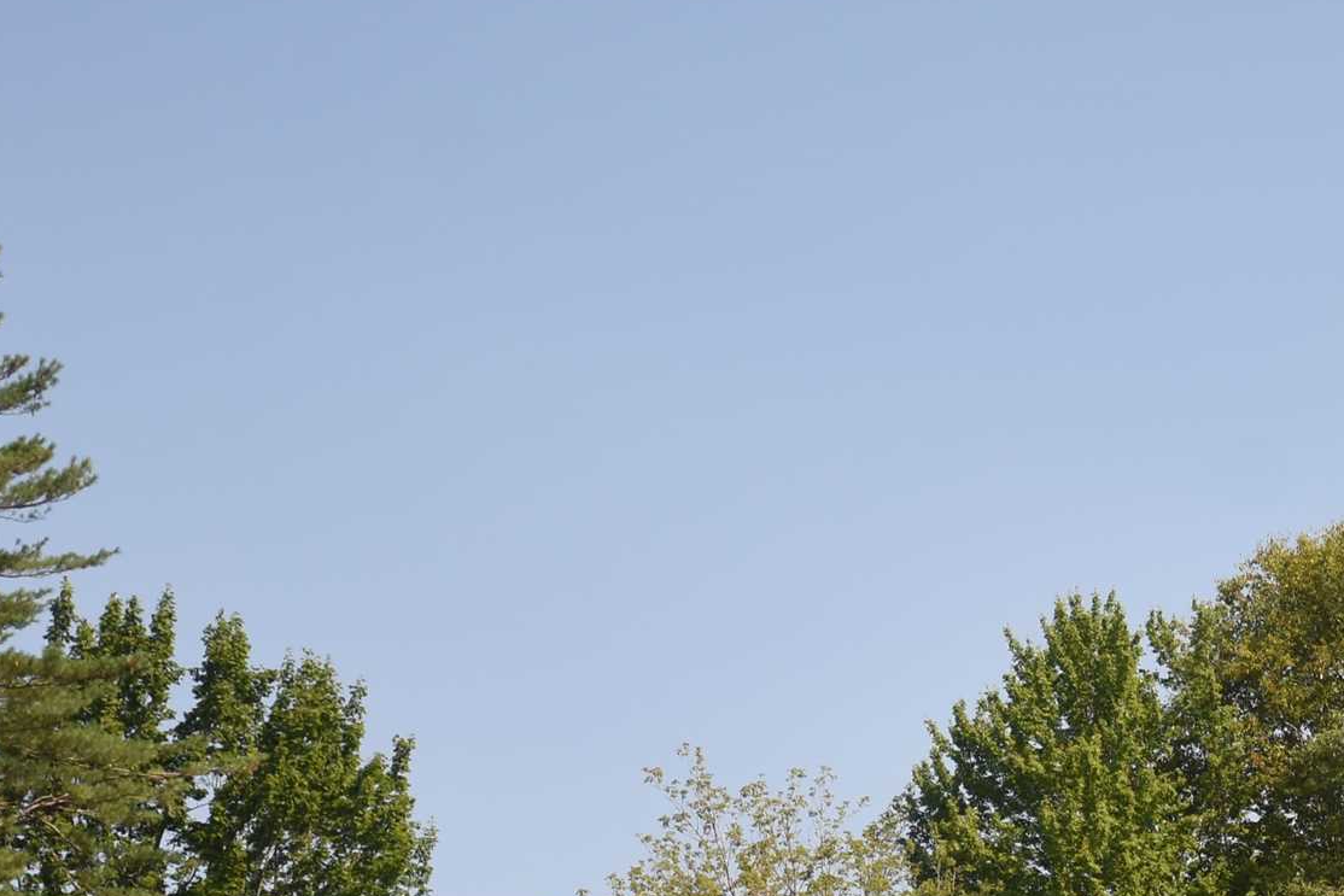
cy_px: 1065
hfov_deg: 9.5
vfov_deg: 6.4
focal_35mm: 215
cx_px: 1307
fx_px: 8027
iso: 100
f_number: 5
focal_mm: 52
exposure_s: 1/100
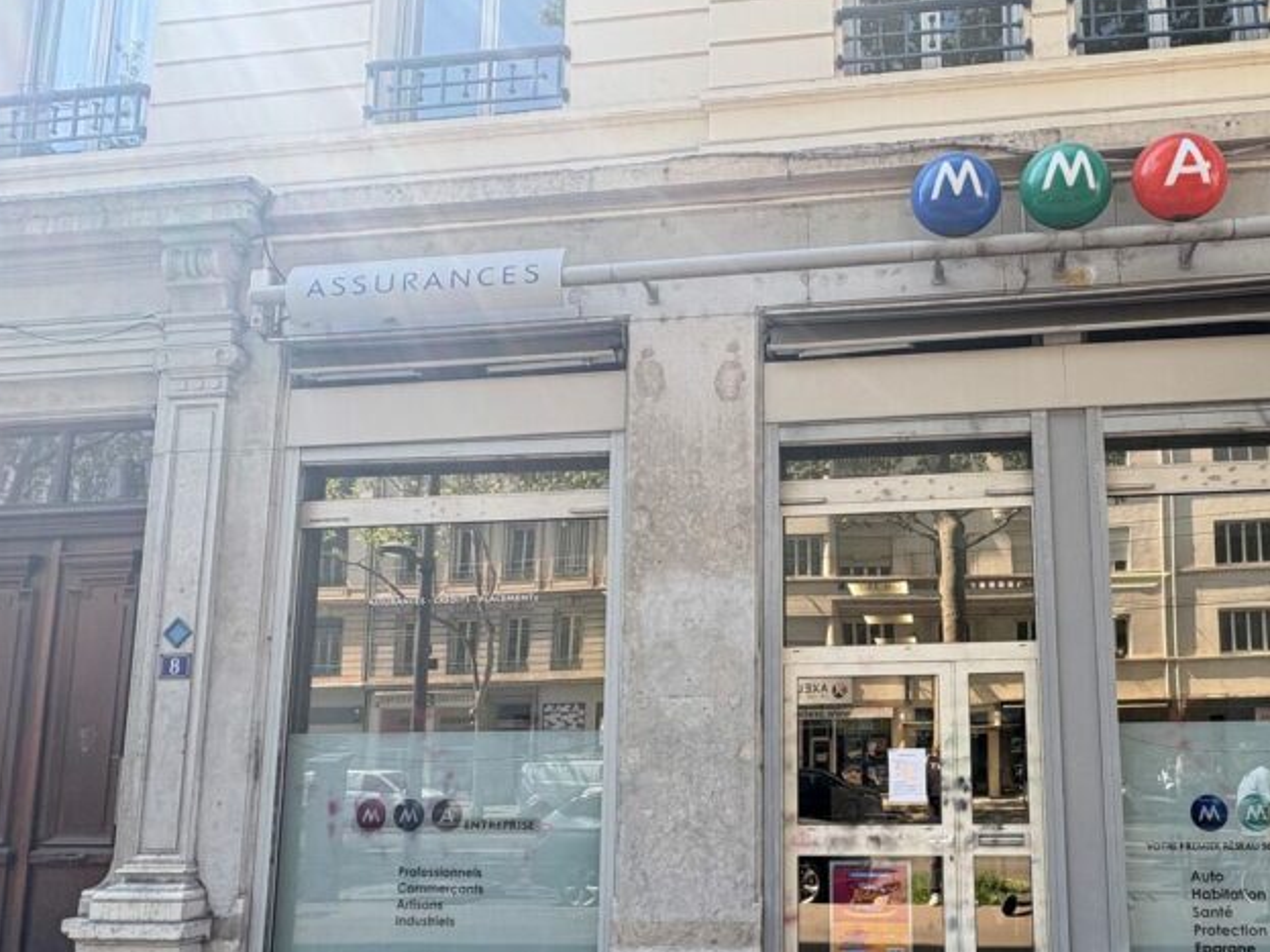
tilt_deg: +6.7
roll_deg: +0.2
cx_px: 848
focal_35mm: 23
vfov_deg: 57.2
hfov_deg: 71.7
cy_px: 658
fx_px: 844
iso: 40
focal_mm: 2.22
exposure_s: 1/334
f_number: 2.2
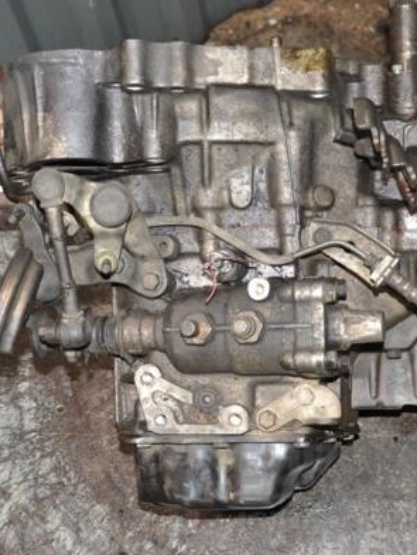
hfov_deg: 22.3
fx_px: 1060
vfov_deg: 29.4
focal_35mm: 66
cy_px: 275
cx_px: 206
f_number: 5
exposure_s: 1/60
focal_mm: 30
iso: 800
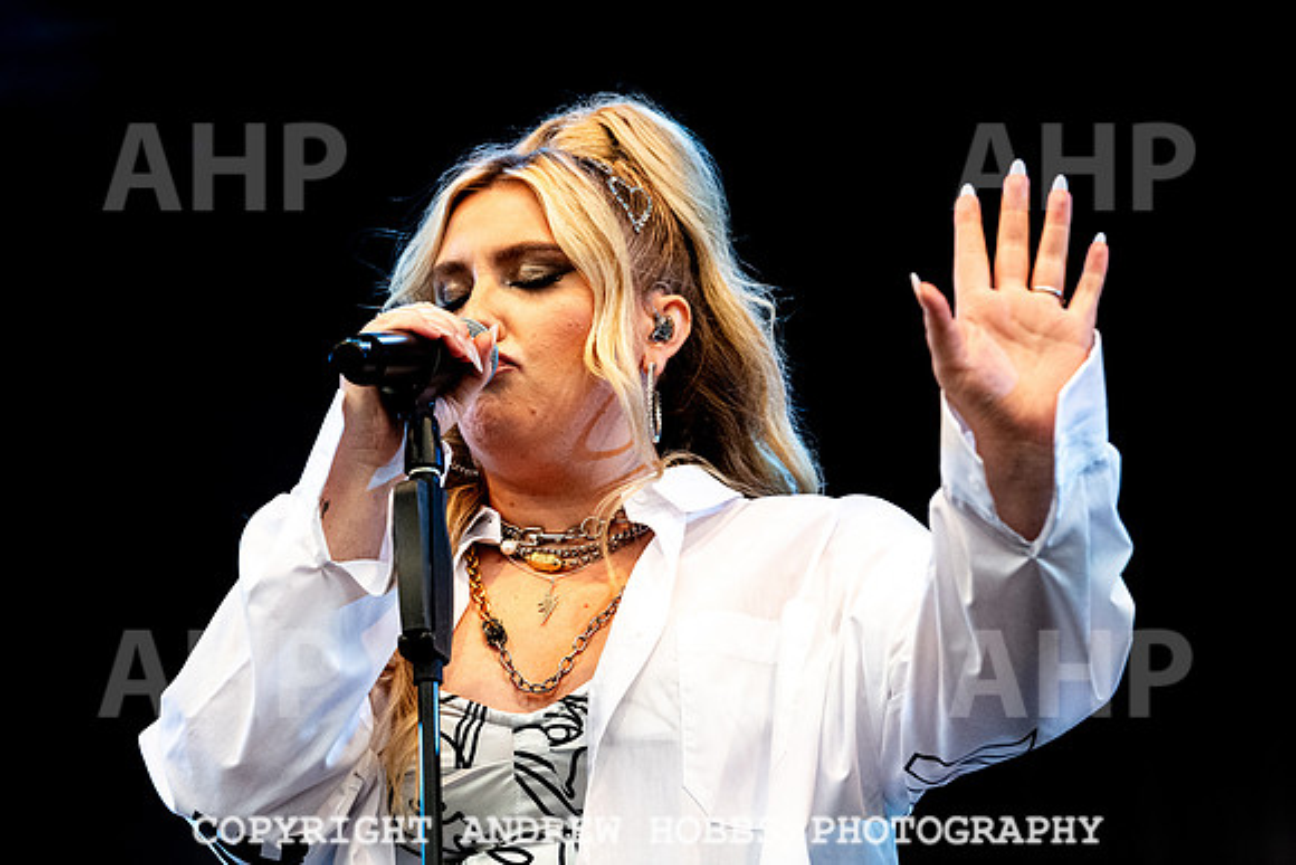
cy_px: 359
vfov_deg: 8.4
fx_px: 5899
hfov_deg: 12.5
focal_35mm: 164
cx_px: 538
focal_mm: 140
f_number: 4.5
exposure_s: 1/800
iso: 4000
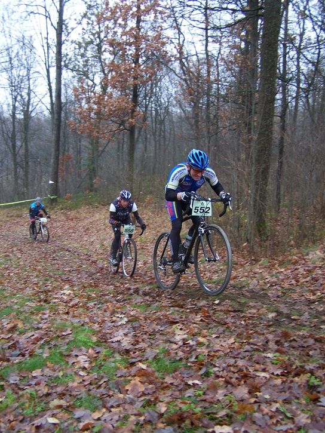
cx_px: 162
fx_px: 476
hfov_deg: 37.7
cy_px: 216
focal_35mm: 38
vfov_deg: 49.0
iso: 140
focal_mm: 6.3
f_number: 2.8
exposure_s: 1/125
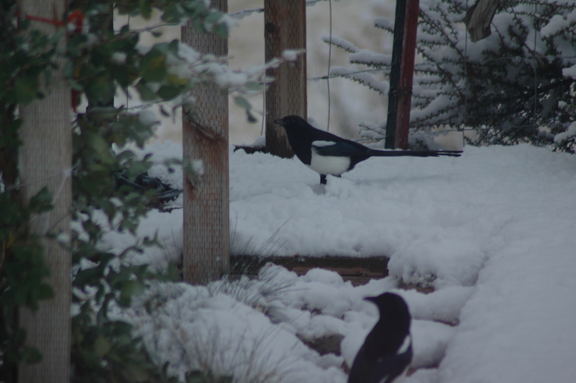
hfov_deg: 4.6
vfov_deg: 3.0
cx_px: 288
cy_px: 192
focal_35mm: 450
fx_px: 7192
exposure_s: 1/80
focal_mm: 300
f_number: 5.6
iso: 200
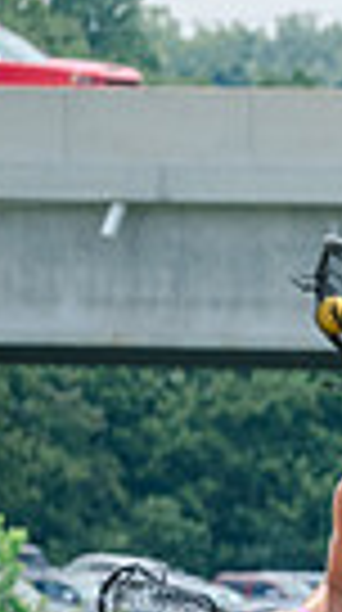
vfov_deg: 2.4
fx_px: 14323
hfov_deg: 1.3
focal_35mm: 884
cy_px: 746
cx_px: 1875
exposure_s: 1/1600
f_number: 5
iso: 400
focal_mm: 135
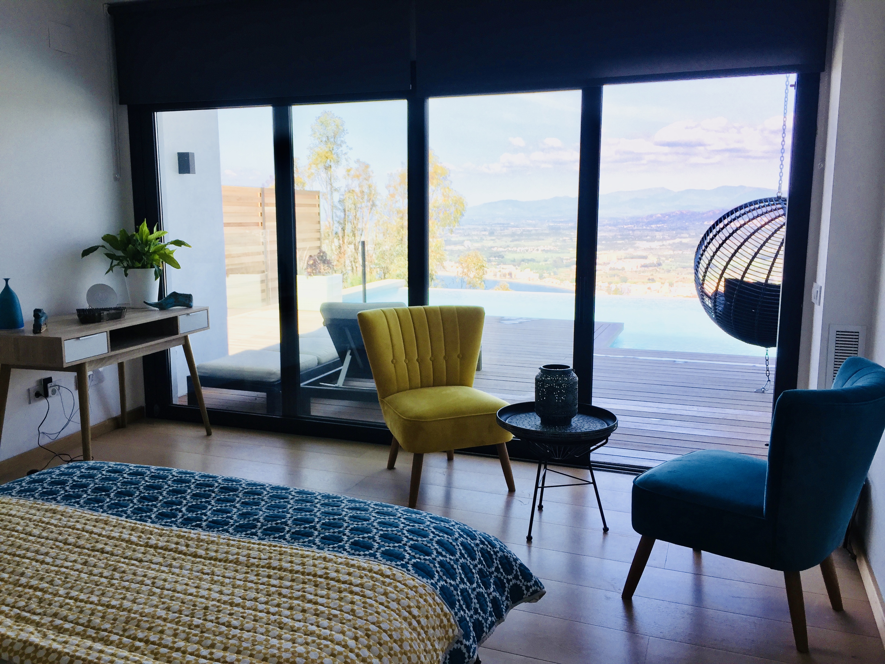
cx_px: 442
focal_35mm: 29
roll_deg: -1.0
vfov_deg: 48.2
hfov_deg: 61.7
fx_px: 741
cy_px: 332
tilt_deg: -8.6
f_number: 2.2
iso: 32
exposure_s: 1/373
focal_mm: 4.15
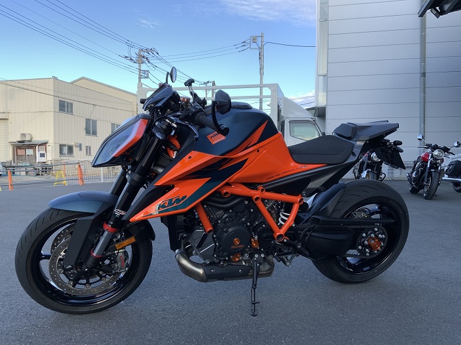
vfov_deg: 48.2
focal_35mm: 29
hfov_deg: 61.7
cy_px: 172
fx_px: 386
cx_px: 230
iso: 16
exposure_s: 1/606
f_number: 1.8
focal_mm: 3
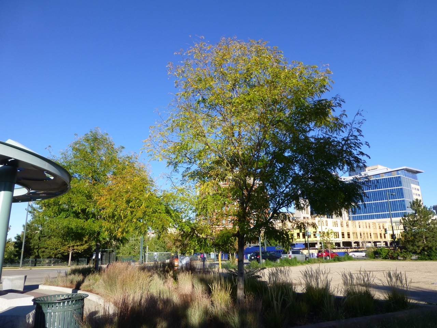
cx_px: 218
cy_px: 164
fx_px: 303
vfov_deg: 56.8
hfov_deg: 71.6
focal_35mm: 24
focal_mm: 4.3
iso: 100
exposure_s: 1/500
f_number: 4
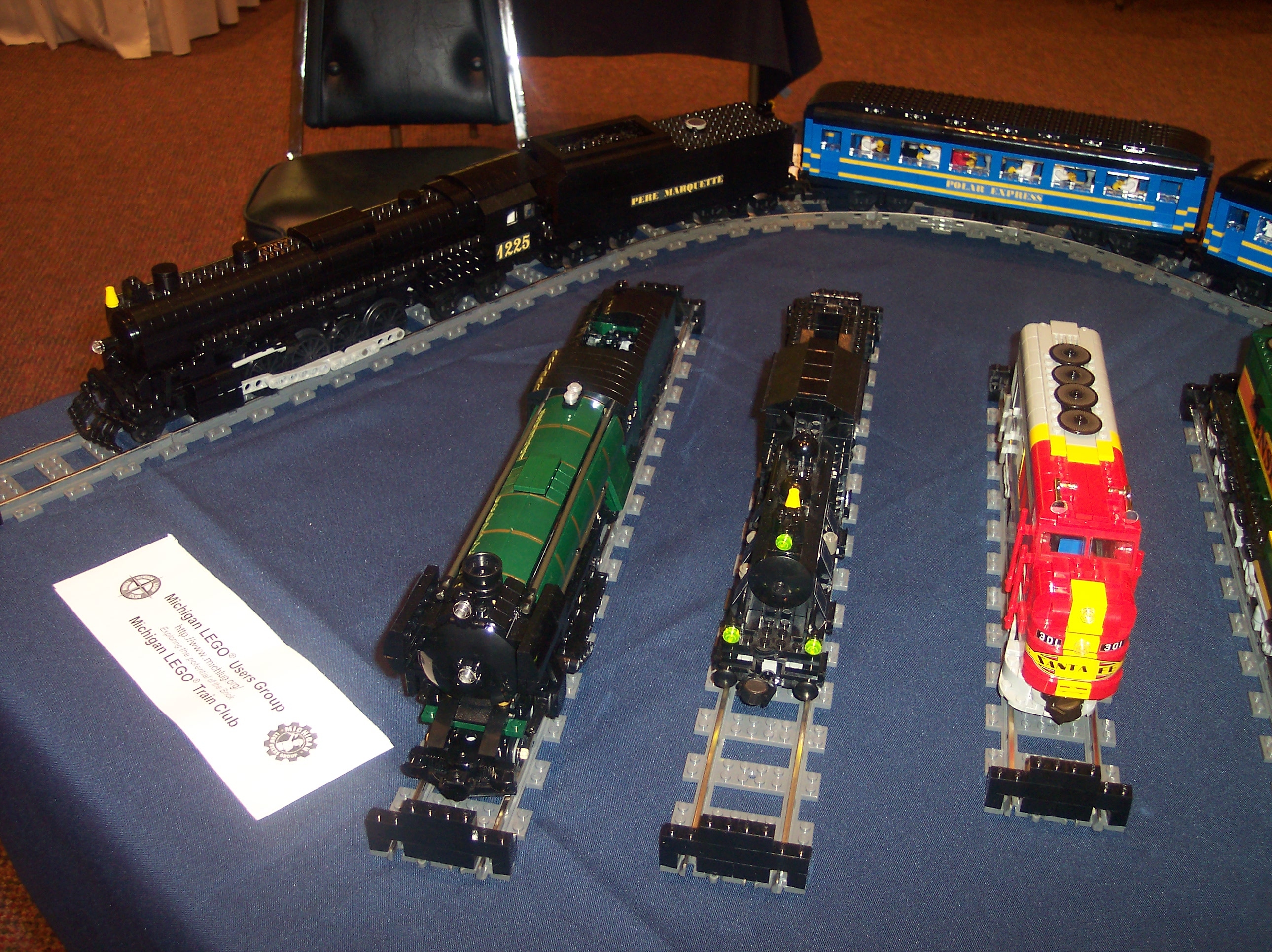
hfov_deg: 49.0
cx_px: 636
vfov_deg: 37.7
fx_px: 1396
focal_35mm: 38
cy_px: 476
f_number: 2.8
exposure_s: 1/30
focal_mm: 8
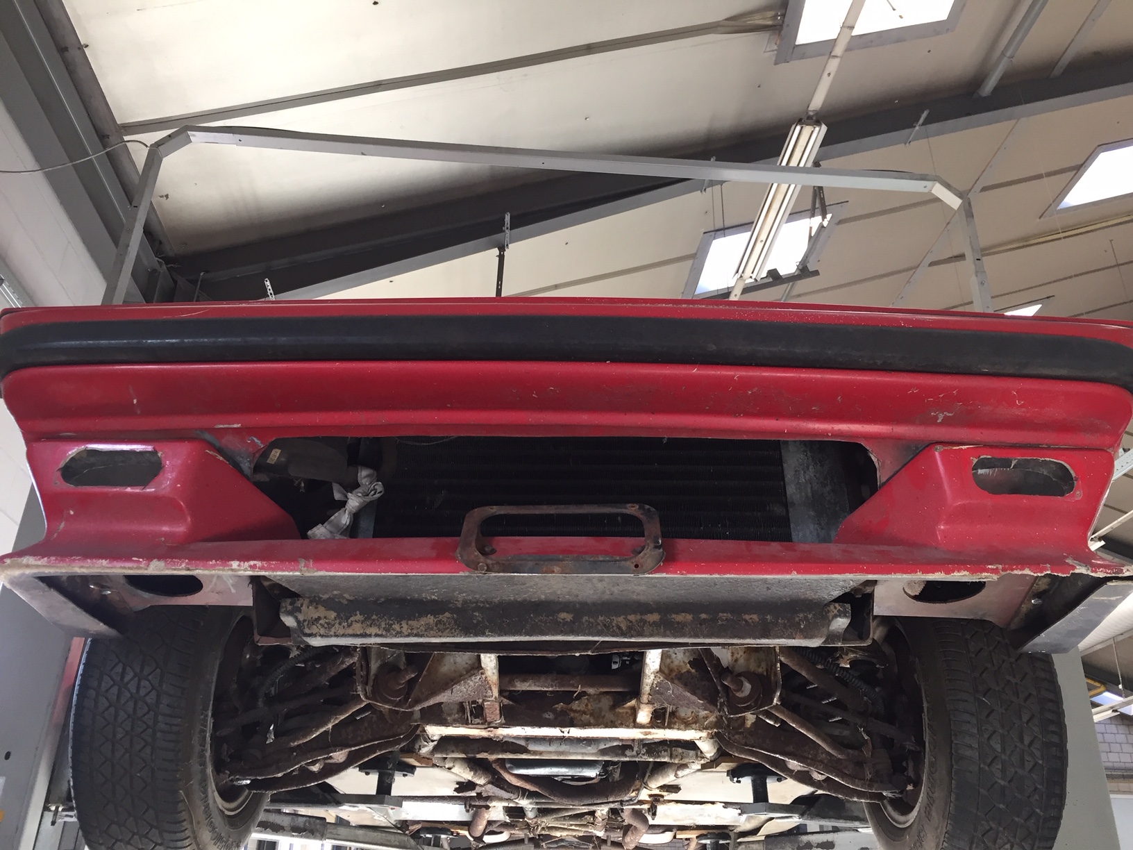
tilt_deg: +27.4
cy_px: 425
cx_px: 566
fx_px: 949
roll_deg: -1.0
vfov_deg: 48.2
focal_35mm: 29
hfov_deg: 61.7
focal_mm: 4.15
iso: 40
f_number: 2.2
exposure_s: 1/33
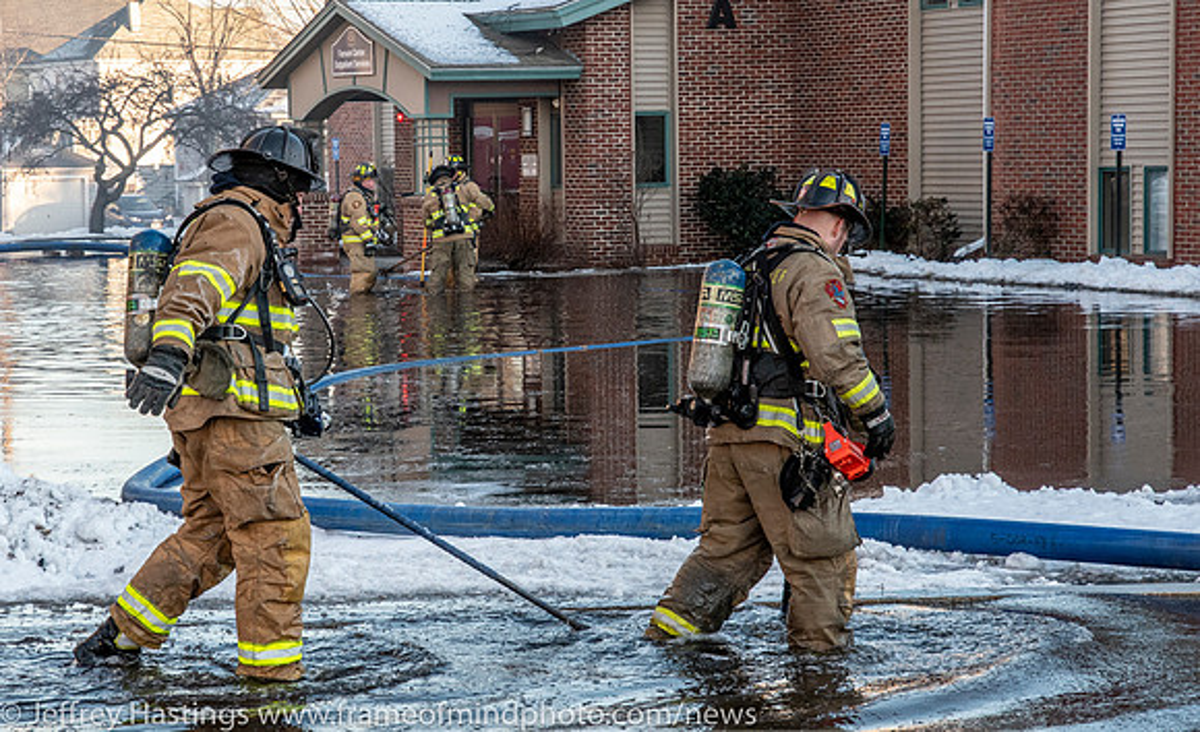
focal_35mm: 103
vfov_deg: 12.5
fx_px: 3355
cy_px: 344
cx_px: 476
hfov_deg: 20.3
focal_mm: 55
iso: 1000
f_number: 8
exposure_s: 1/320
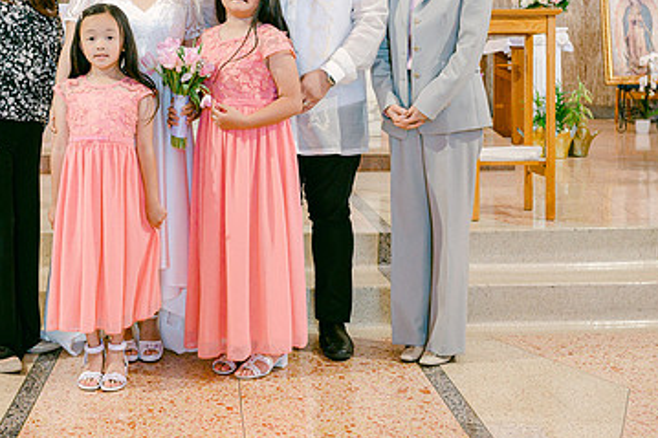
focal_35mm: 58
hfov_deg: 34.2
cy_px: 97
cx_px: 220
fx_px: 1060
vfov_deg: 23.1
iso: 1600
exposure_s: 1/125
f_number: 4
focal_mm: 35
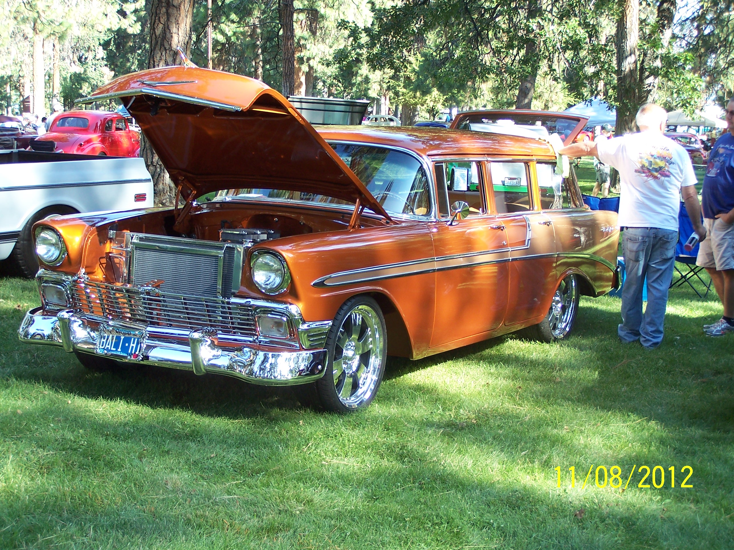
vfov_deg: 24.8
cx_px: 367
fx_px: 1251
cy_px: 275
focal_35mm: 59
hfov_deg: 32.7
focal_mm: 9.8
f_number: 3.1
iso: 80
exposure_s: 1/90
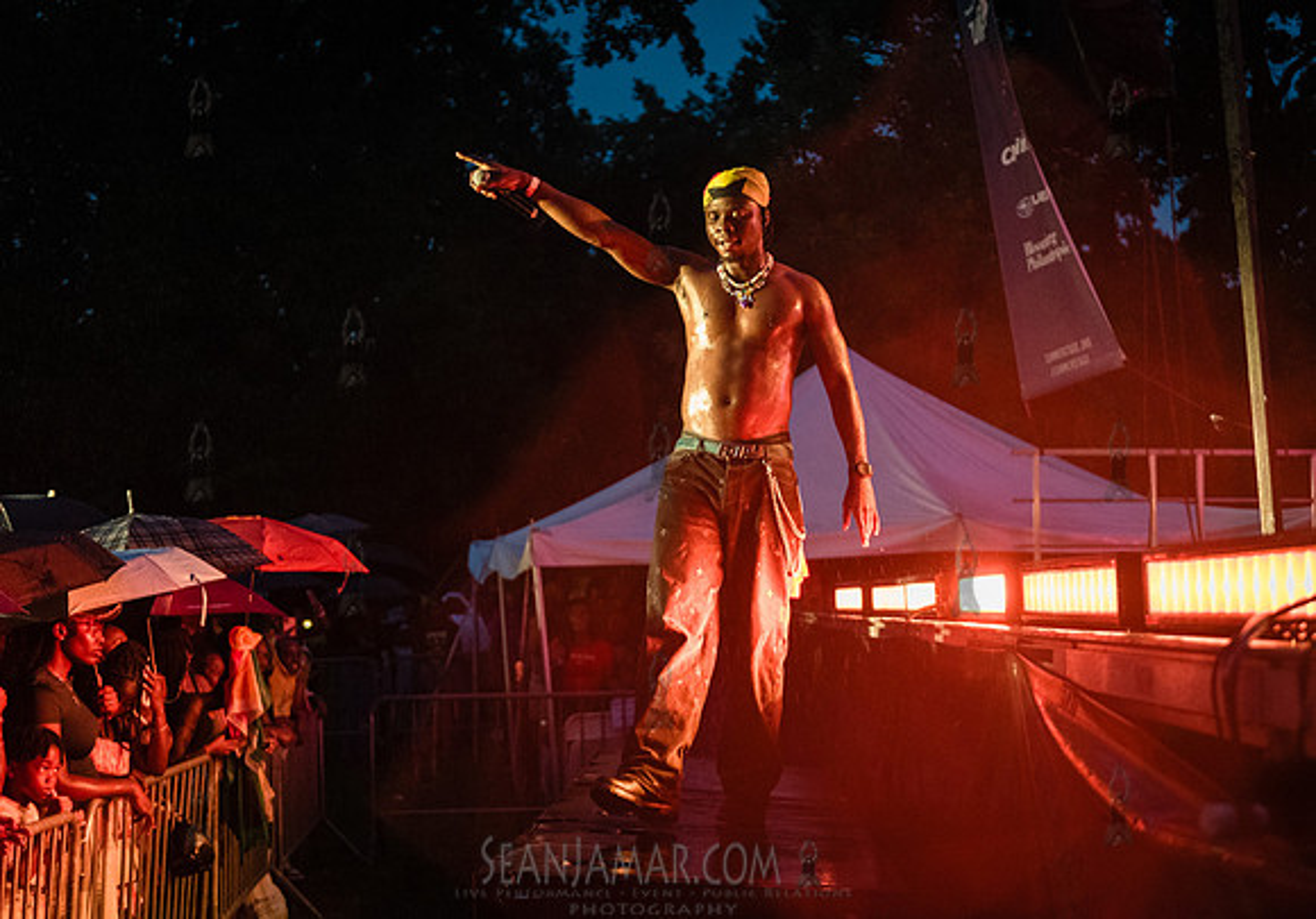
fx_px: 1982
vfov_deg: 26.1
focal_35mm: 53
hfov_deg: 36.7
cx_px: 732
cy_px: 431
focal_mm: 48
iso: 5000
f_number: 2.8
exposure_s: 1/200
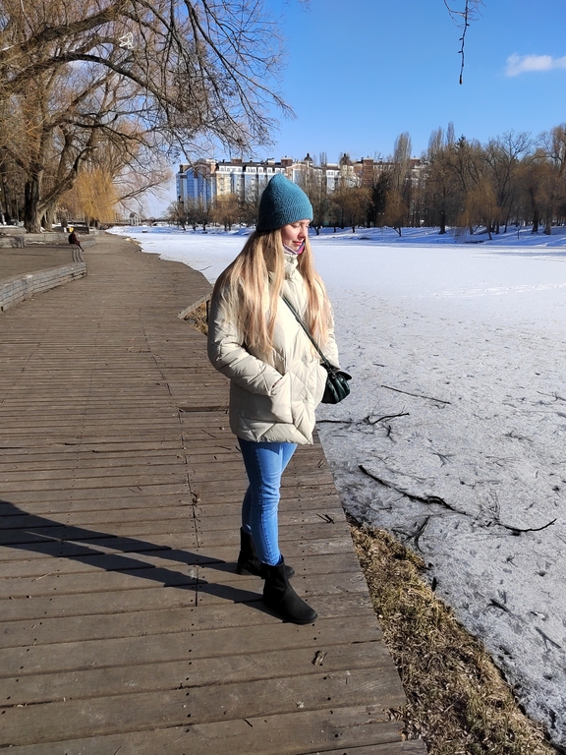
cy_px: 378
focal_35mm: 23
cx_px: 283
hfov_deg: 58.9
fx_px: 501
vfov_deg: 73.9
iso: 100
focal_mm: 5.52
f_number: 1.9
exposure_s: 1/819
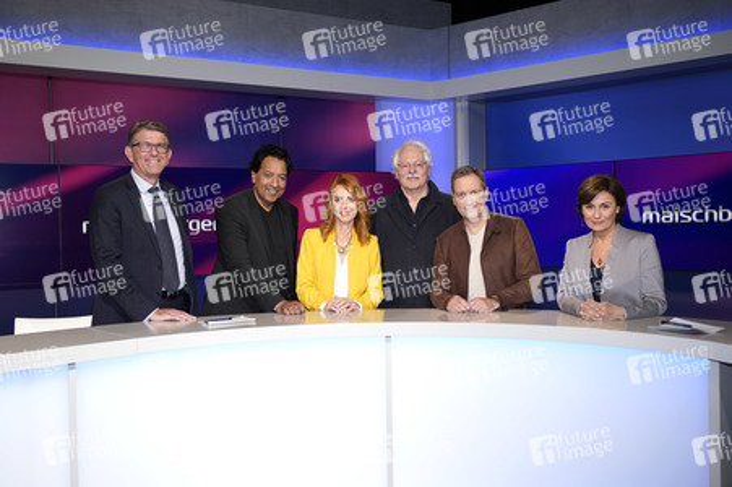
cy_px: 244
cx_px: 366
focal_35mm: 35
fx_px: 711
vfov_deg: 37.8
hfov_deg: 54.5
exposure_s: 1/160
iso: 1600
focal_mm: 35
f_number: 5
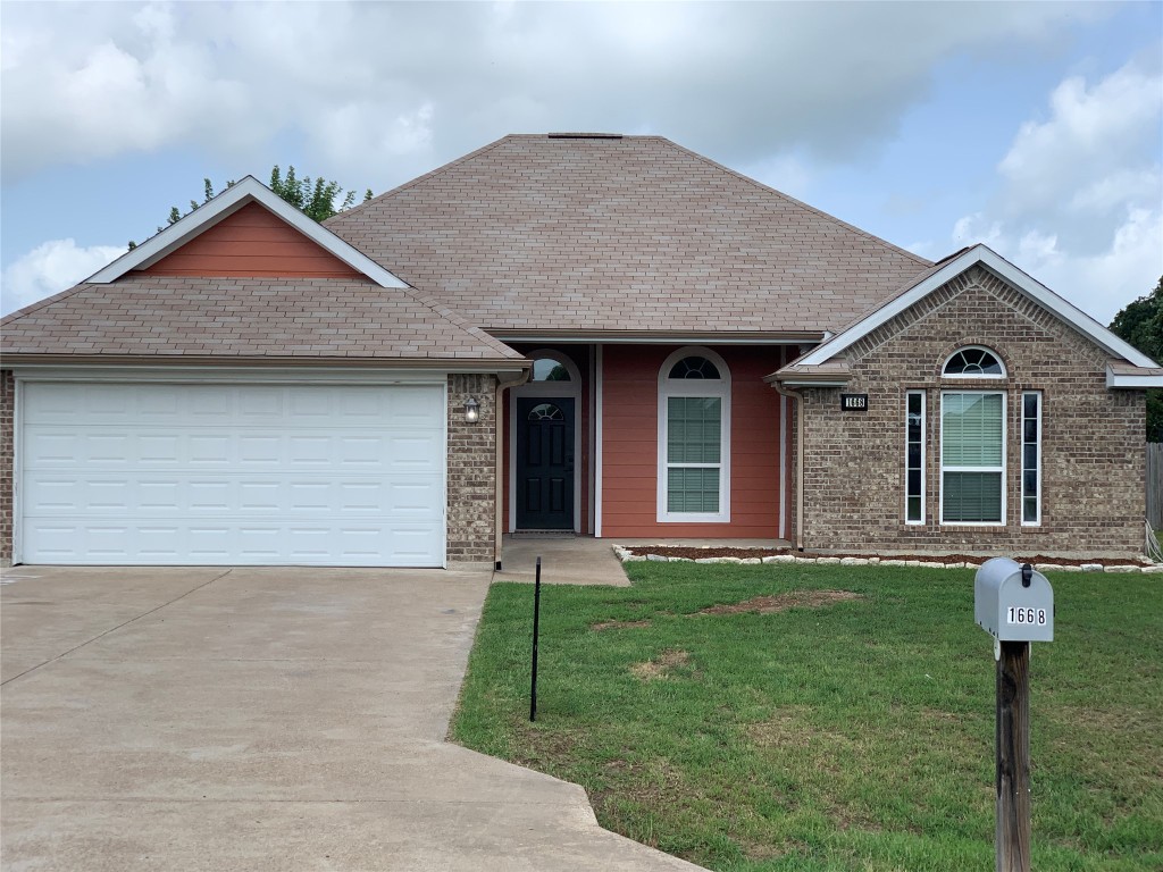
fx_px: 1747
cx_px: 582
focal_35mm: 52
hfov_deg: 36.8
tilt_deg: +0.3
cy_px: 436
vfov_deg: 28.0
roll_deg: -0.9
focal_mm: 6
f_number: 2.4
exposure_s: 1/905
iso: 16
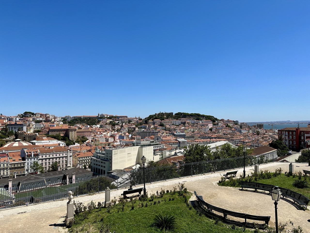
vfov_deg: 56.8
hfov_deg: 71.6
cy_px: 116
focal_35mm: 24
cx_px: 155
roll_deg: +0.2
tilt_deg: +0.1
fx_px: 215
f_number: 1.78
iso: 80
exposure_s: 1/7042
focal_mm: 6.86
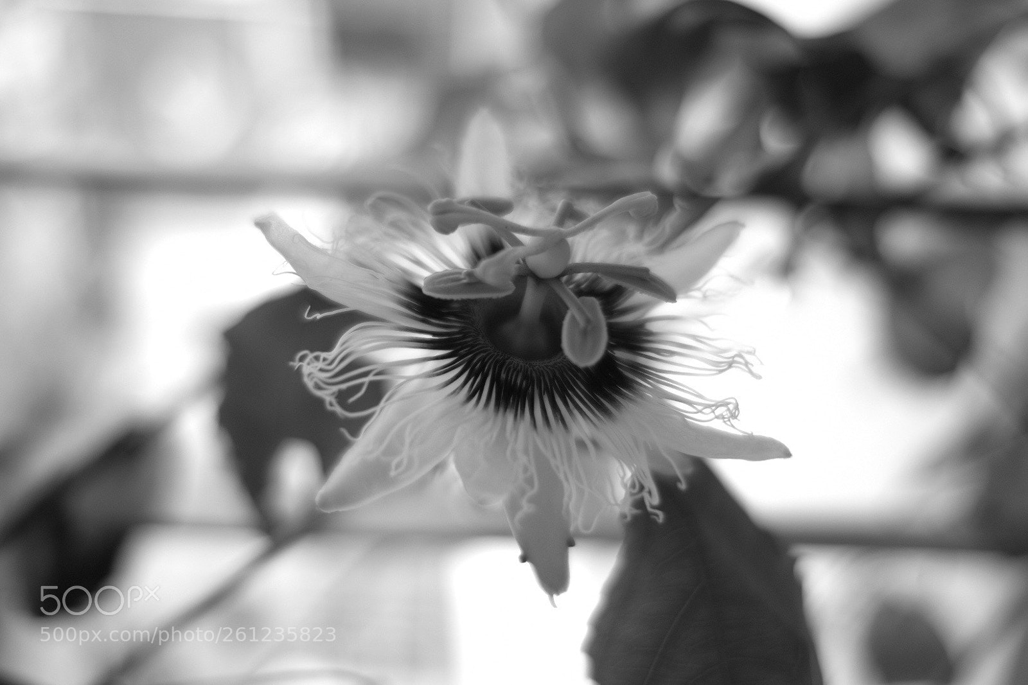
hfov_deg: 54.4
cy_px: 342
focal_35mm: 35
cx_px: 514
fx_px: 999
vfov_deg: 37.8
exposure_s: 1/80
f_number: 2
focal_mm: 23
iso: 100
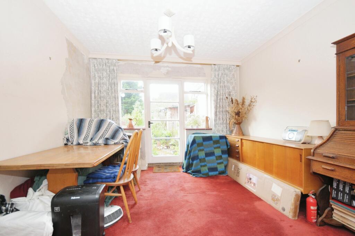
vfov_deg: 72.0
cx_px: 178
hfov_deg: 95.0
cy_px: 118
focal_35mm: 16
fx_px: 163
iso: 500
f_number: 6.3
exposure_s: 1/60
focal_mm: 11
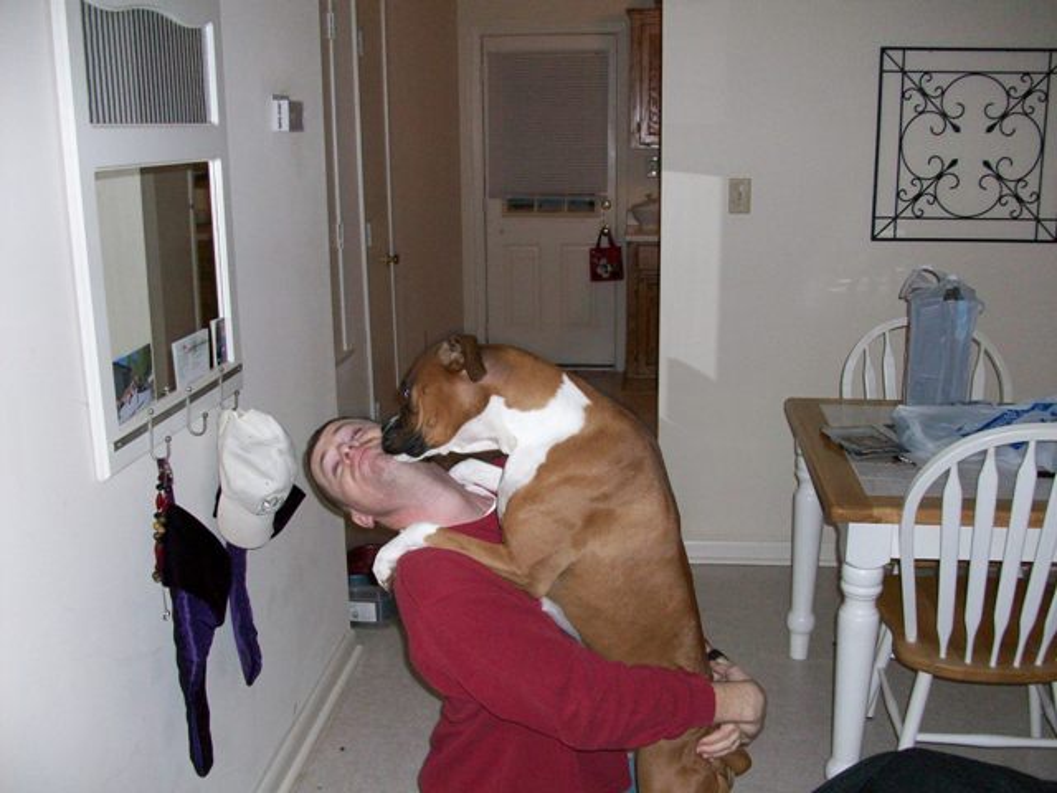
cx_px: 528
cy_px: 396
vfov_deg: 41.8
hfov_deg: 54.0
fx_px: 1038
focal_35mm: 34
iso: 160
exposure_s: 1/60
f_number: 2.8
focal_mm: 5.7
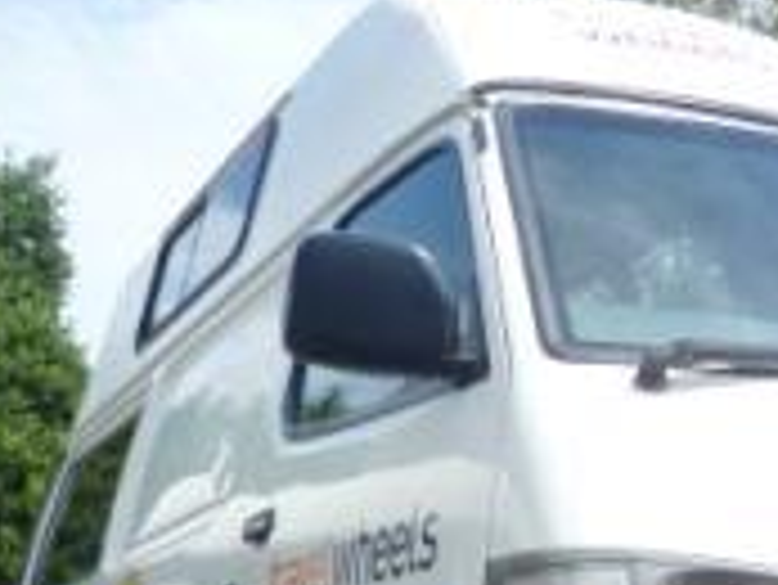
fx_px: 1867
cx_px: 729
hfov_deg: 22.8
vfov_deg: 17.3
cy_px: 616
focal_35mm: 83
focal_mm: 5.7
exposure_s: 1/100
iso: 80
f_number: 9
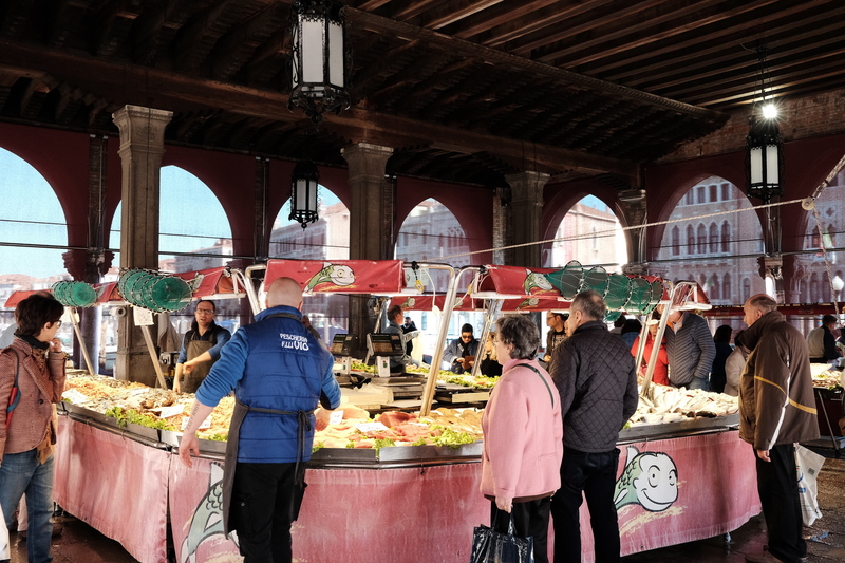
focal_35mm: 35
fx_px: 821
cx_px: 422
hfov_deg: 54.4
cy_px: 282
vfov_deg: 37.8
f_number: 8
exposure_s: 1/60
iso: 2000
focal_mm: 23
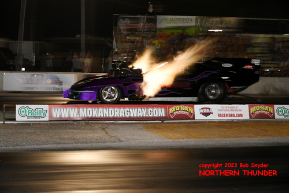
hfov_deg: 35.0
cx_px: 144
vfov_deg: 23.8
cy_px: 96
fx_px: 458
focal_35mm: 57
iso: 640
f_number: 3.3
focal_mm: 38
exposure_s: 1/50
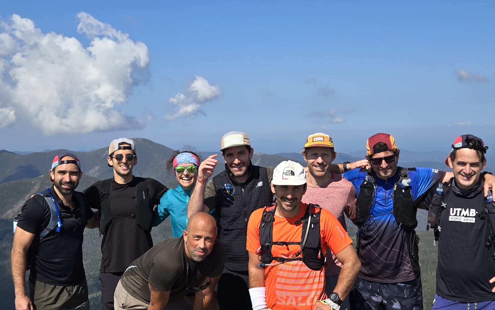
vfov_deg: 24.8
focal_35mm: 52
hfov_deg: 38.8
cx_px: 269
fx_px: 702
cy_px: 186
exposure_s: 1/2760
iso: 25
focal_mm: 5.4
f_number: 1.8
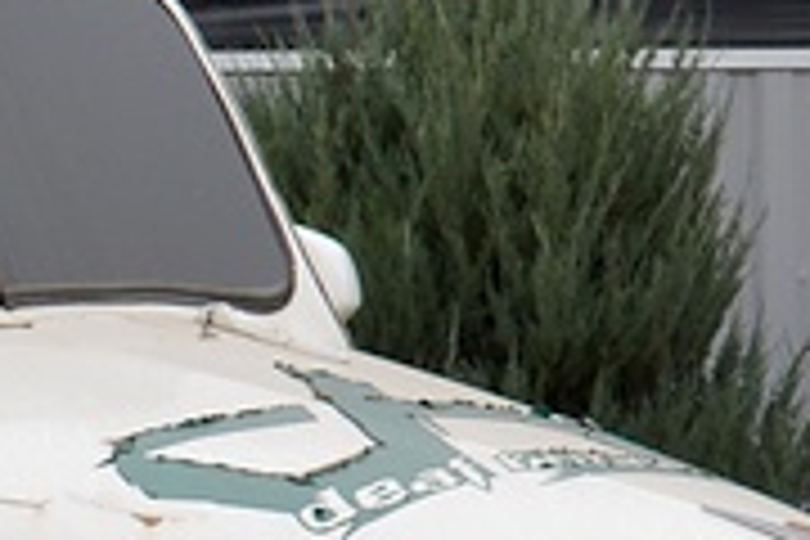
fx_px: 4950
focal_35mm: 220
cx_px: -22
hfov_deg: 9.3
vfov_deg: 6.2
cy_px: 686
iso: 200
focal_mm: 22
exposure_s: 1/160
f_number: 6.3
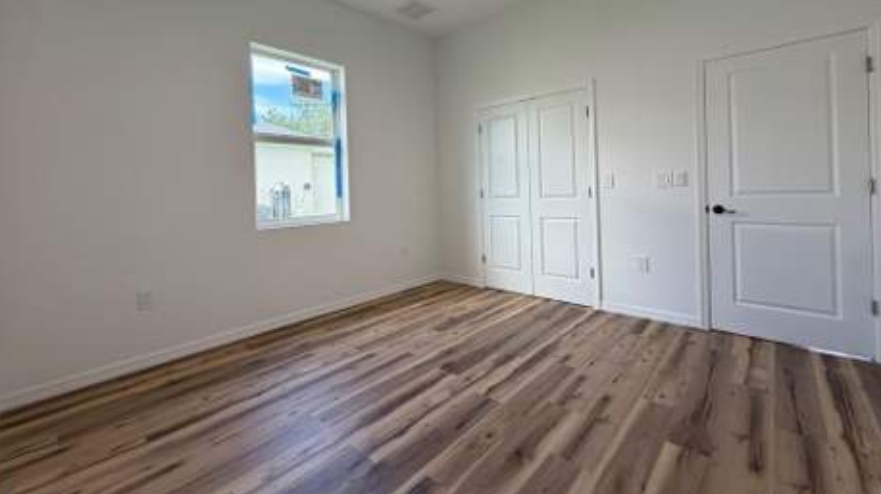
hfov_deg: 99.4
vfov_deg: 66.1
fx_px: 374
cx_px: 442
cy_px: 190
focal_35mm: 16
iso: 160
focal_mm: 2.22
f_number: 2.2
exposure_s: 1/111
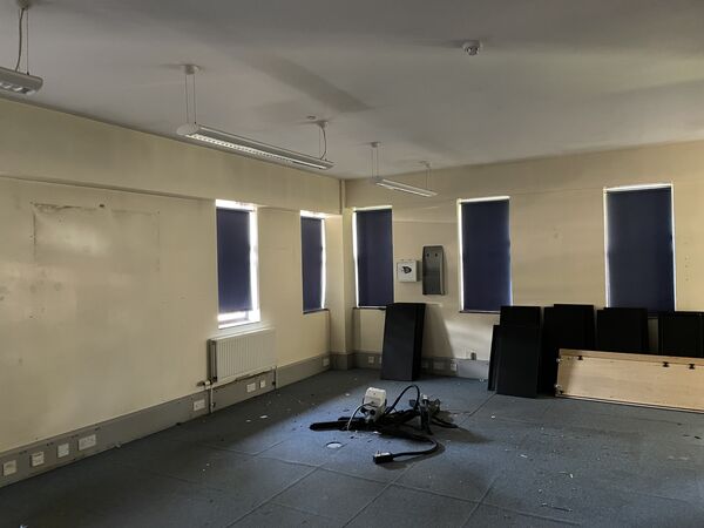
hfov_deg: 67.3
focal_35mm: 26
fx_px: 529
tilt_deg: +1.6
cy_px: 264
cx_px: 352
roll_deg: +1.8
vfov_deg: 53.1
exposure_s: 1/30
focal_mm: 4.2
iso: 800
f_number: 1.6
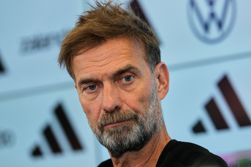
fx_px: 2788
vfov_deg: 3.4
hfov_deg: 5.2
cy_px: 84
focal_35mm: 400
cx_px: 126
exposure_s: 1/200
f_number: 4.5
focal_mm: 400
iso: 1600
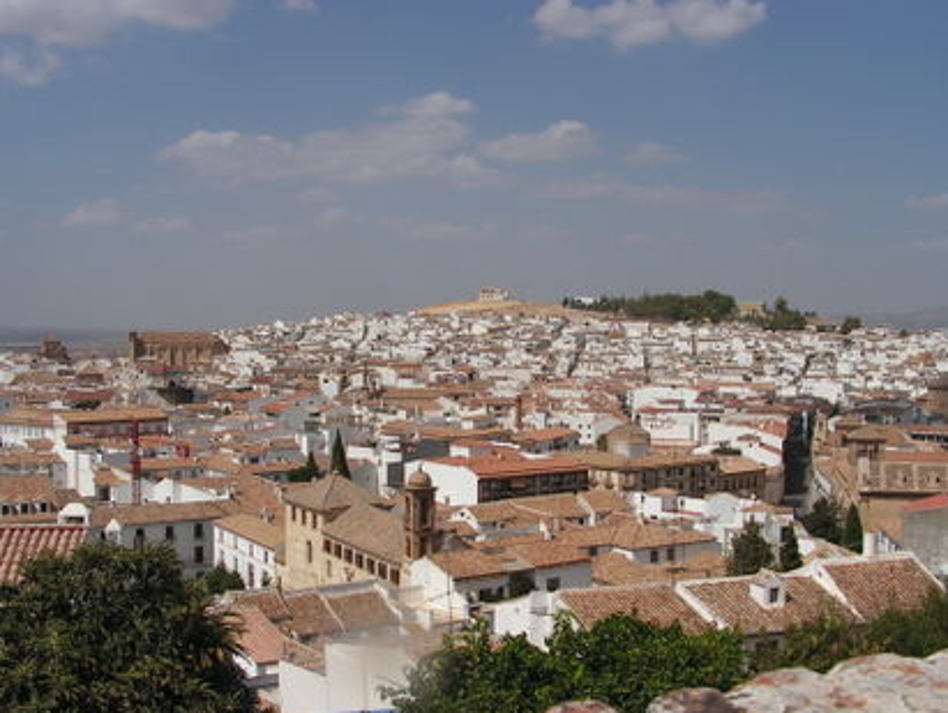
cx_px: 480
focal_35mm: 42
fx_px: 1151
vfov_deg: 34.3
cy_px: 406
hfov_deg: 44.8
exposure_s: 1/1250
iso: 64
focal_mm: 6
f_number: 4.8
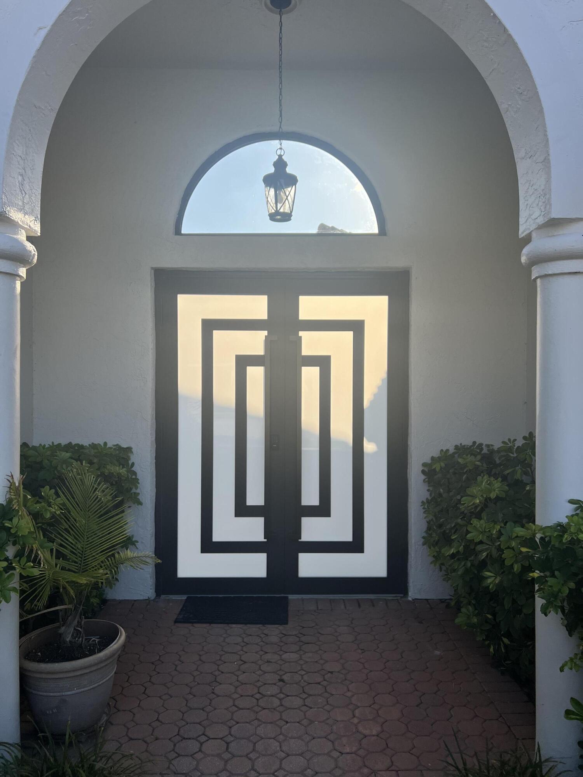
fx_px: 584
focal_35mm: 26
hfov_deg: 53.1
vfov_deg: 67.3
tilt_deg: -0.1
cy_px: 388
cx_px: 292
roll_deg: -0.5
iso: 50
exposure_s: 1/2915
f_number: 1.5
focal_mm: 5.7
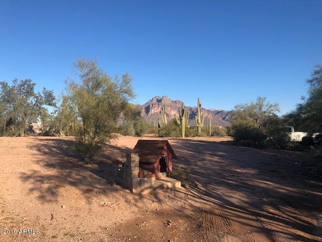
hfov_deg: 63.4
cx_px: 161
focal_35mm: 28
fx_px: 260
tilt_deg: +3.7
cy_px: 121
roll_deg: -0.9
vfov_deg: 49.7
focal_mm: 3.99
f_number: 1.8
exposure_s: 1/1372
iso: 20
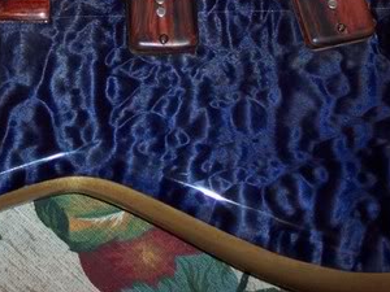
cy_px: -18
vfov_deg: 17.7
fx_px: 913
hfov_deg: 24.1
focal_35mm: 81
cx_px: 174
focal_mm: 8
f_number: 2.8
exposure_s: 1/30
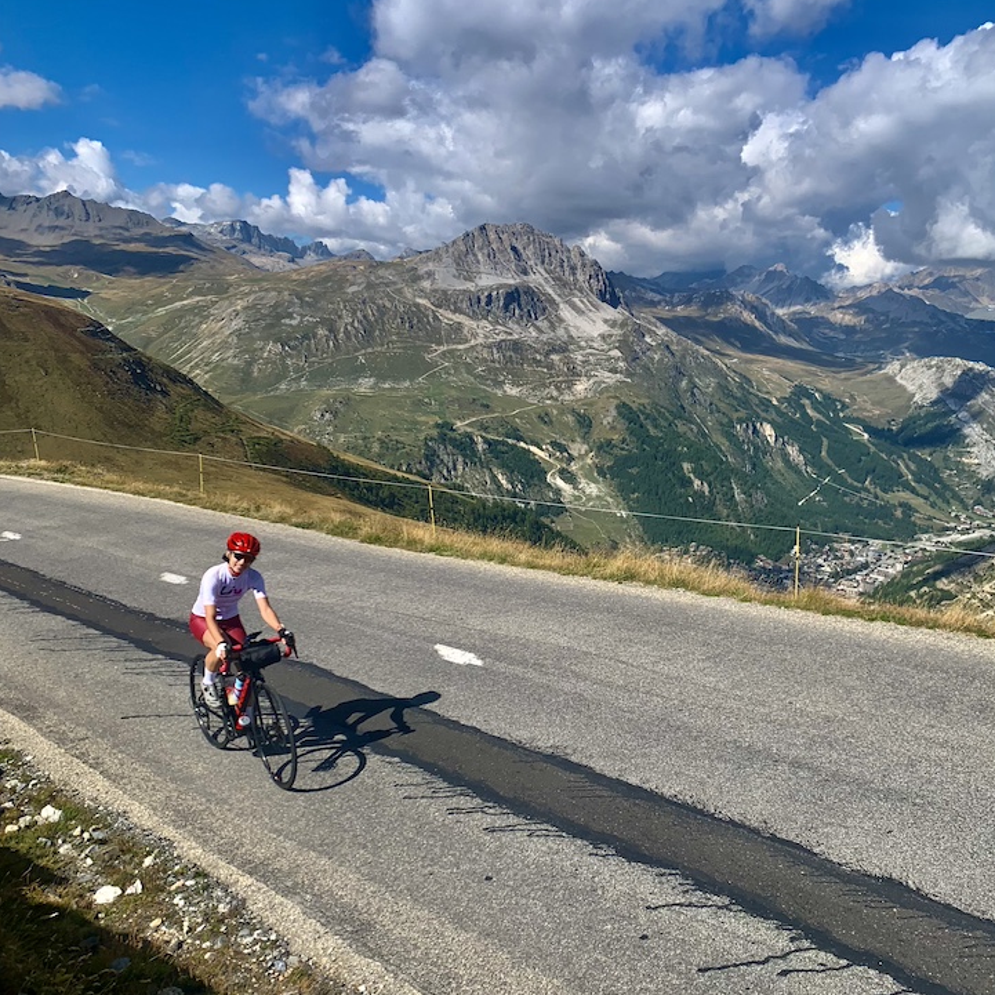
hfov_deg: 48.4
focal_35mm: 34
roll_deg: -1.0
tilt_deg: -10.1
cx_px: 551
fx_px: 1106
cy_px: 589
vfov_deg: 48.2
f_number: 1.8
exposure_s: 1/2994
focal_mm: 4.25
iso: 25
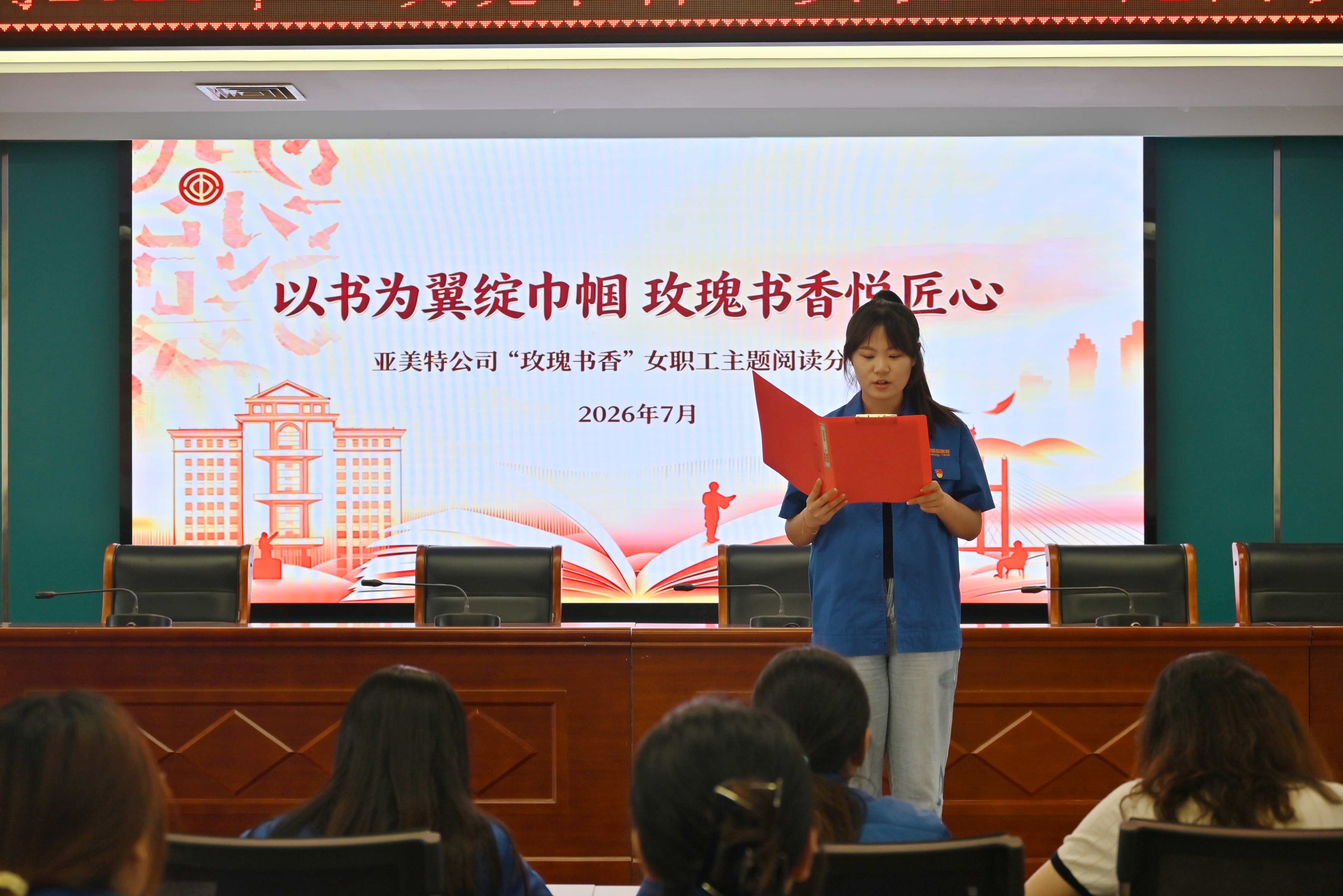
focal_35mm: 63
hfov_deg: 31.9
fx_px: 2350
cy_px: 448
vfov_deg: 21.6
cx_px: 672
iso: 400
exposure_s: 1/200
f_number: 6
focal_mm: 63
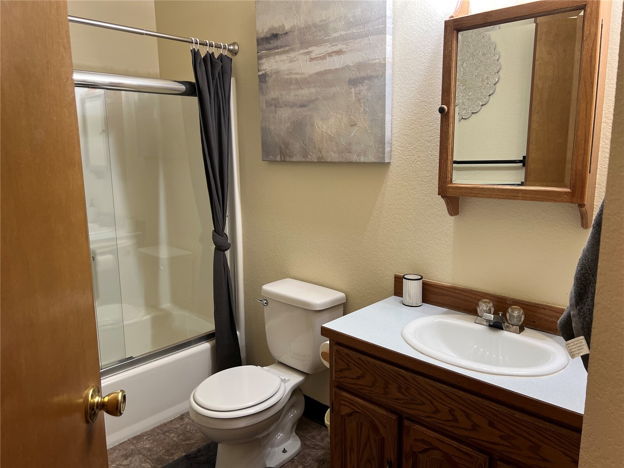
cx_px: 312
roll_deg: +0.7
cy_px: 234
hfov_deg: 67.3
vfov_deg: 53.1
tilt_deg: -10.3
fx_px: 469
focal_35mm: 26
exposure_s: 1/60
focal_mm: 5.7
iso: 80
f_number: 1.5
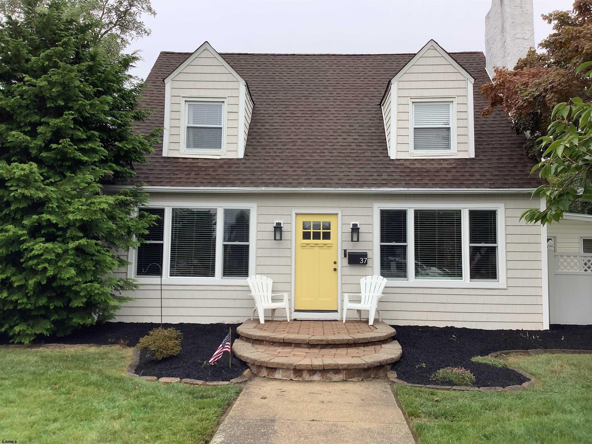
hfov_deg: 58.4
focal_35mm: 31
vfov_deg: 45.4
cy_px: 222
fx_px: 530
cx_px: 296
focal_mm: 3.3
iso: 32
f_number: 2.4
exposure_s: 1/120
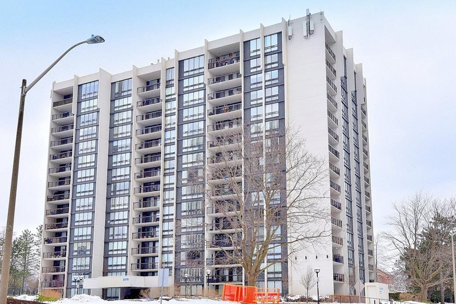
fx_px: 342
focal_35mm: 27
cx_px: 226
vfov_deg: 47.9
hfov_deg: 67.4
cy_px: 156
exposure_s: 1/400
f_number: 10
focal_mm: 26
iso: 400
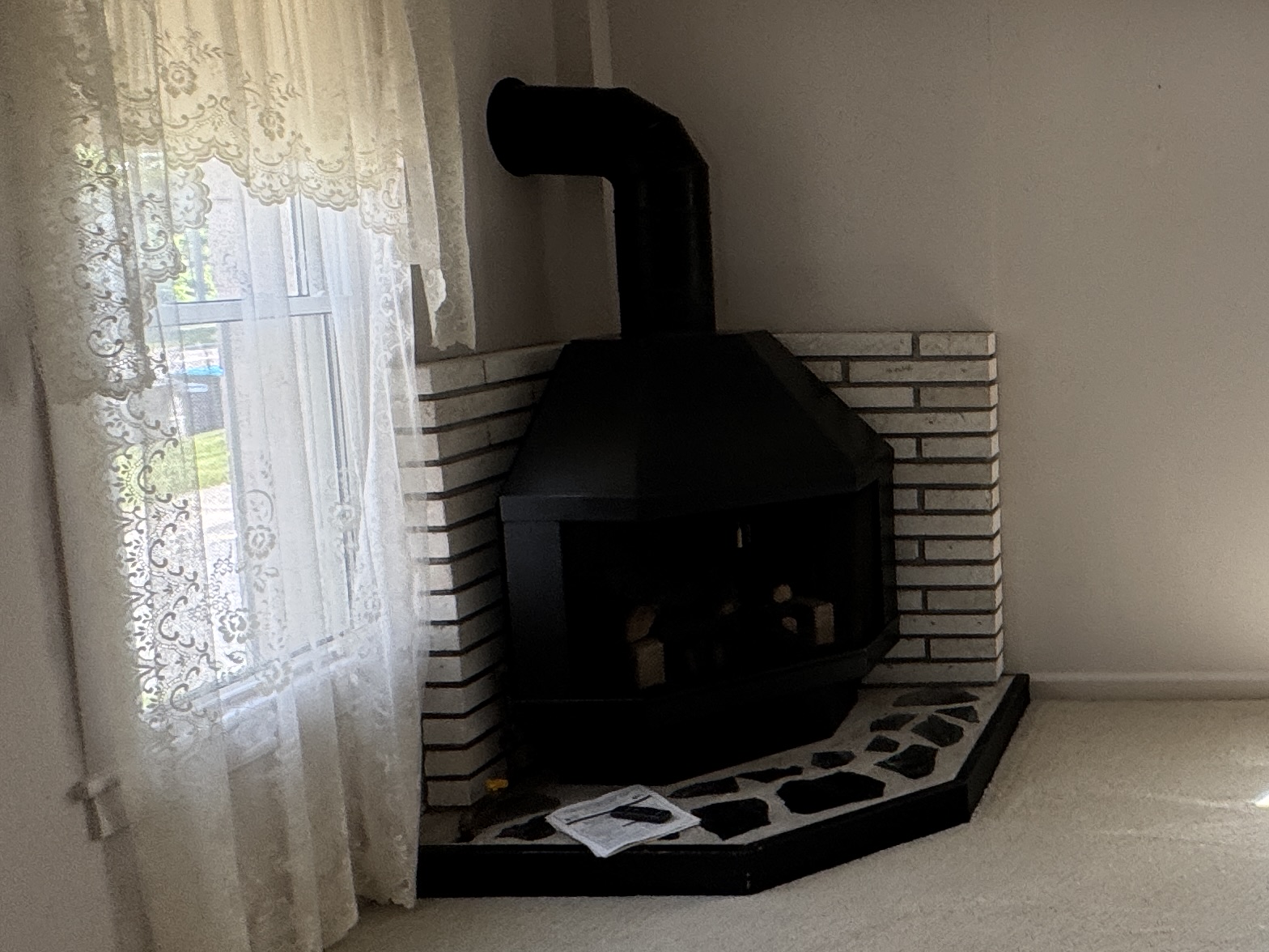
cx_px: 1269
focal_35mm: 36
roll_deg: -0.5
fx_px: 1320
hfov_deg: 43.9
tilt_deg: -5.5
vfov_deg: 39.5
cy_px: 381
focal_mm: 2.22
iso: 100
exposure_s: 1/120
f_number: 2.2
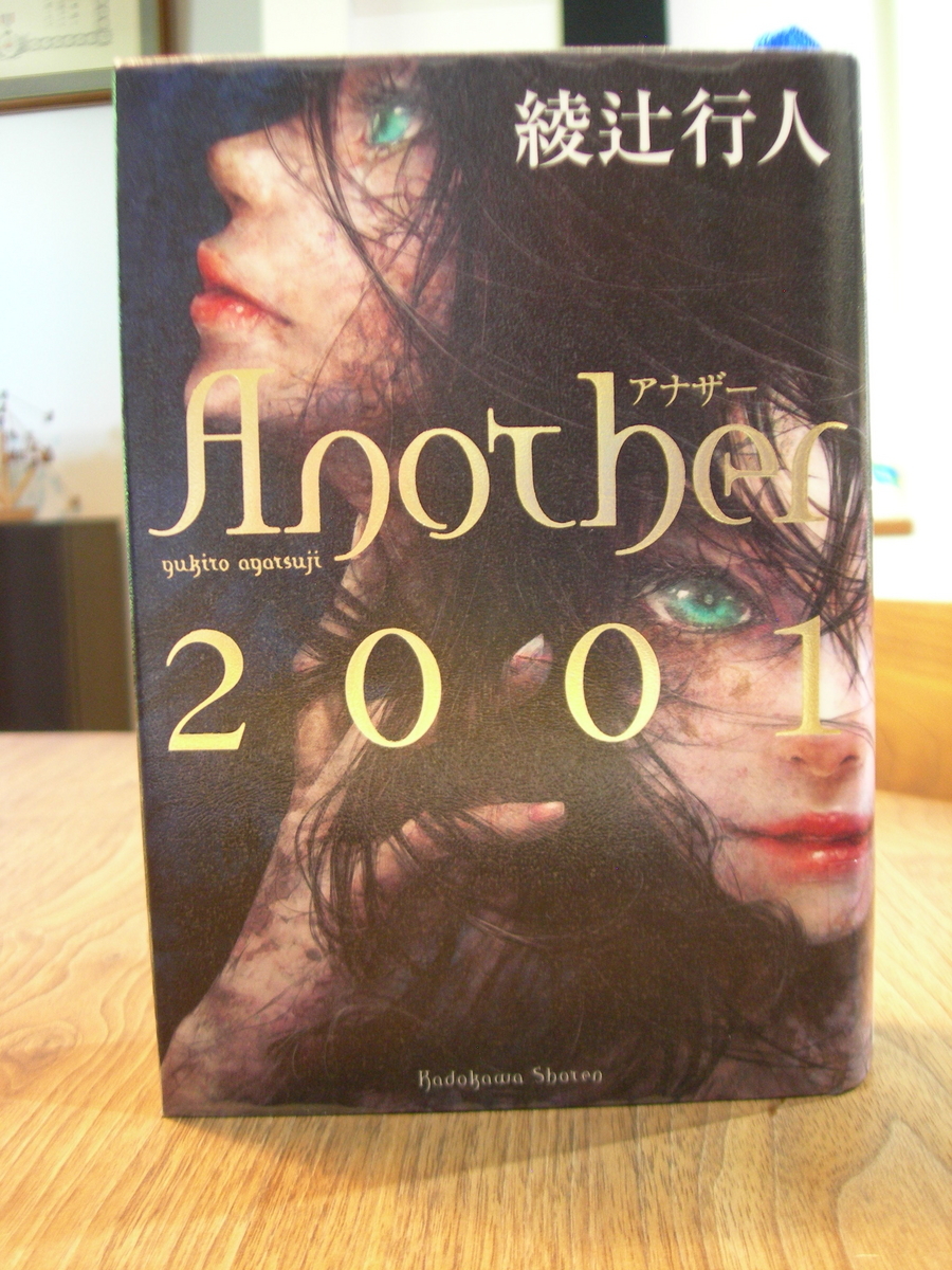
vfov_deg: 45.8
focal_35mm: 41
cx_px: 476
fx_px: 1503
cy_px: 635
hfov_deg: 35.1
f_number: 2.9
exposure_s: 1/3.3
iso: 200
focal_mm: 8.5
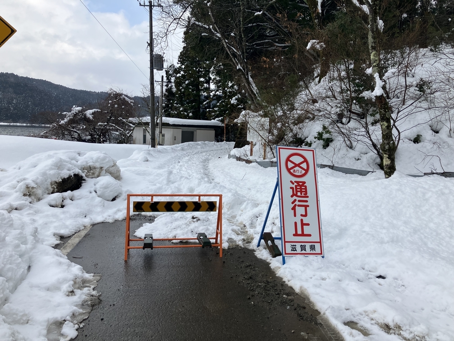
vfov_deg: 49.7
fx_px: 367
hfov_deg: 63.4
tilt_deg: -7.6
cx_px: 227
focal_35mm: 28
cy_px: 170
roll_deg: -1.9
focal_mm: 3.99
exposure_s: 1/1736
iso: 32
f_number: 1.8
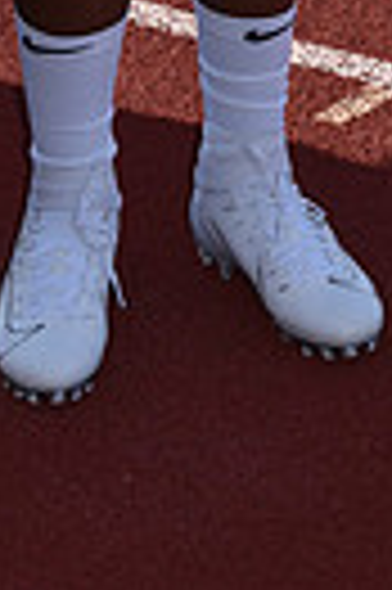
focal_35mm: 213
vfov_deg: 8.9
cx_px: 489
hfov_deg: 6.4
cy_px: -707
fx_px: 3488
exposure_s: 1/200
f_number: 11
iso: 100
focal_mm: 32
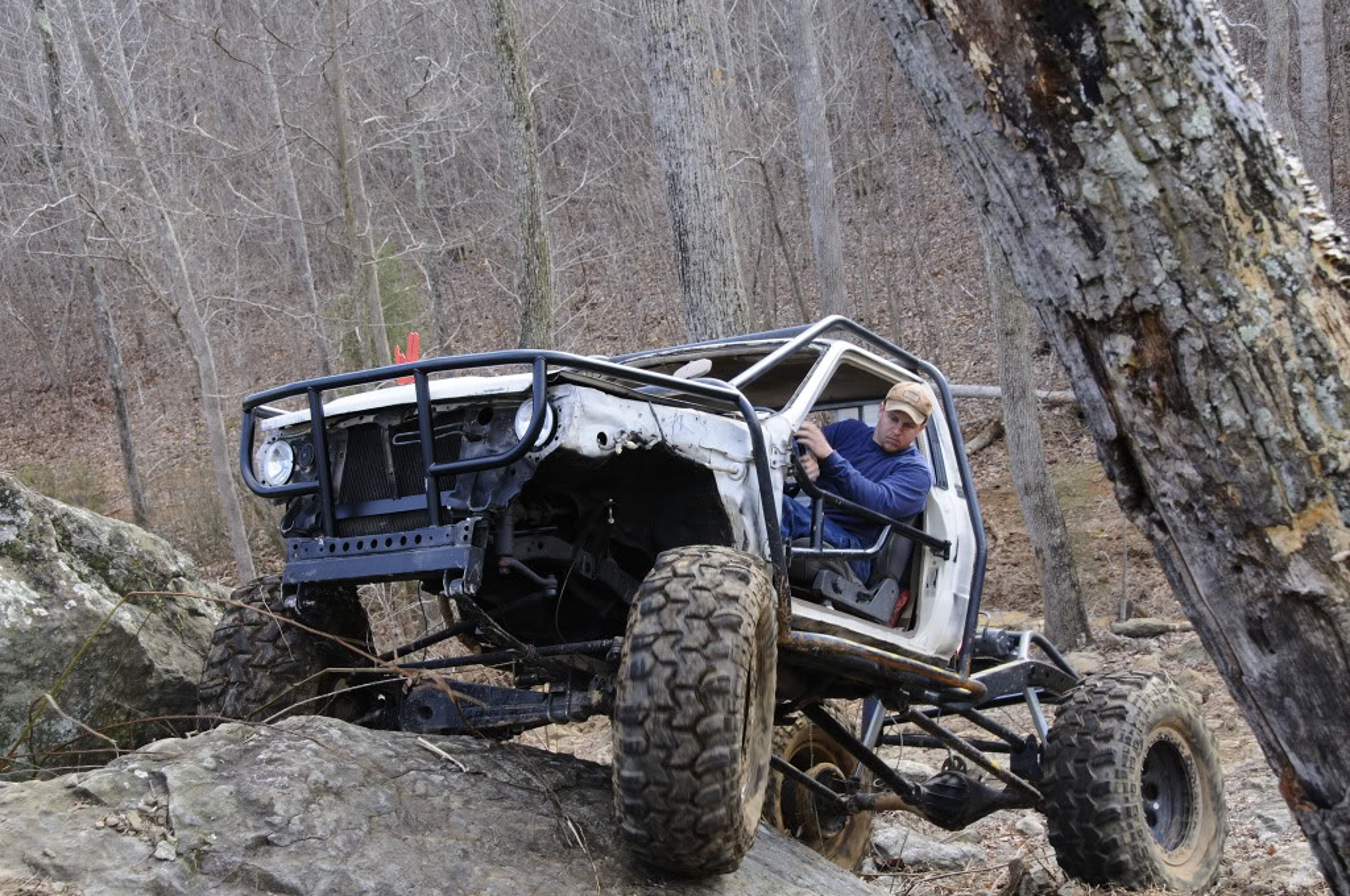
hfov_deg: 35.1
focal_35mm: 57
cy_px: 448
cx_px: 675
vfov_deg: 23.7
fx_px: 2135
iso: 200
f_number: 8
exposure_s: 1/30
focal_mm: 38
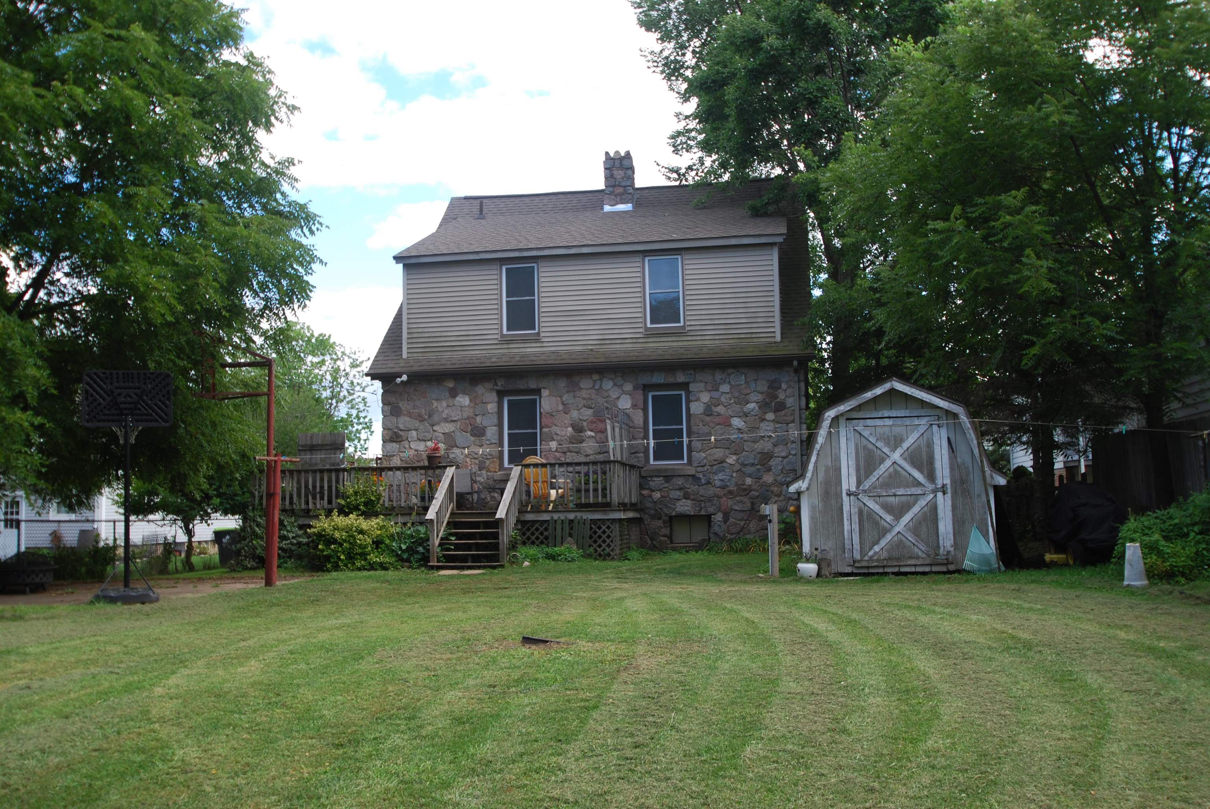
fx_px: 1211
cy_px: 404
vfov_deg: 37.0
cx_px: 605
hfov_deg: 53.1
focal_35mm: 36
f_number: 5.6
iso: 160
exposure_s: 1/125
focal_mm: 24
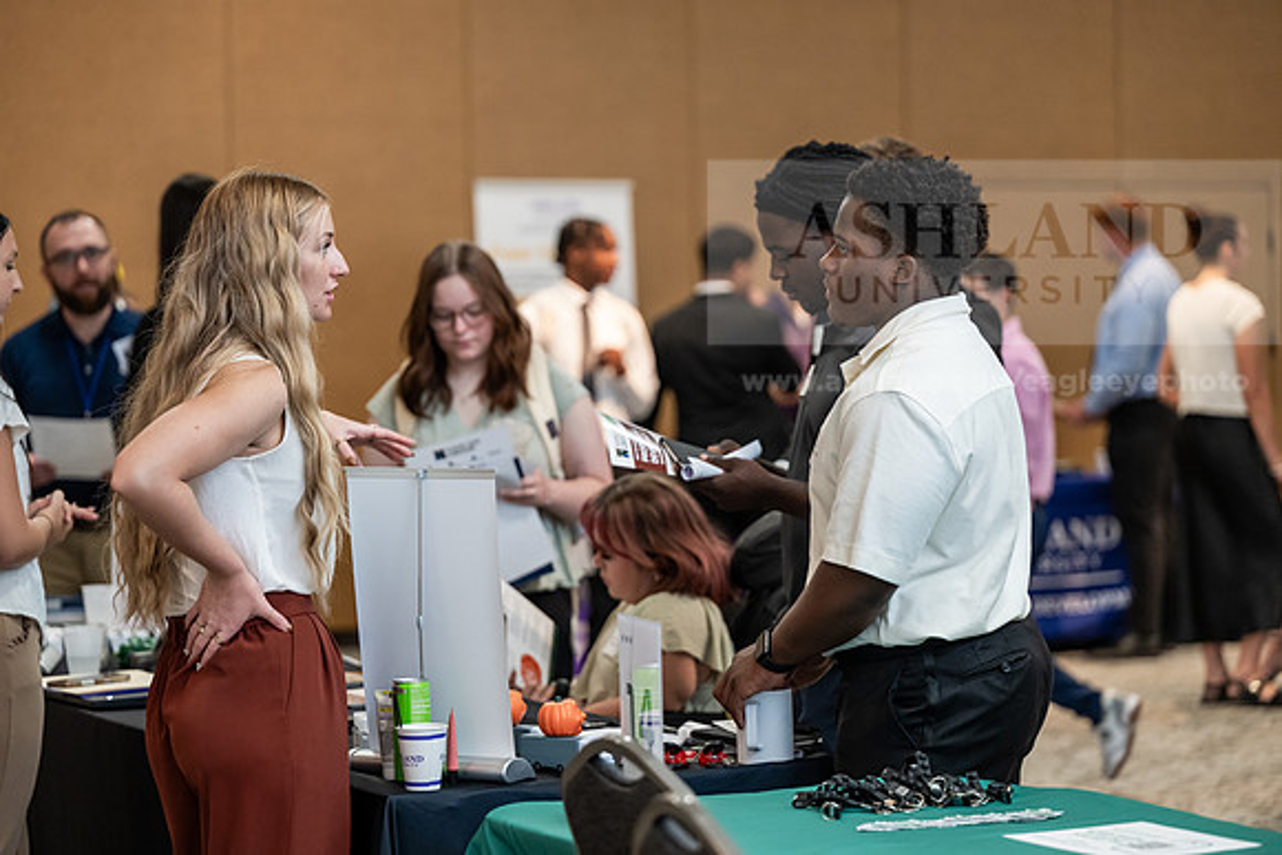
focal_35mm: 102
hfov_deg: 20.0
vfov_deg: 13.4
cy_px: 428
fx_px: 3633
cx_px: 641
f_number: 2.8
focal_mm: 102
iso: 1600
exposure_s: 1/200
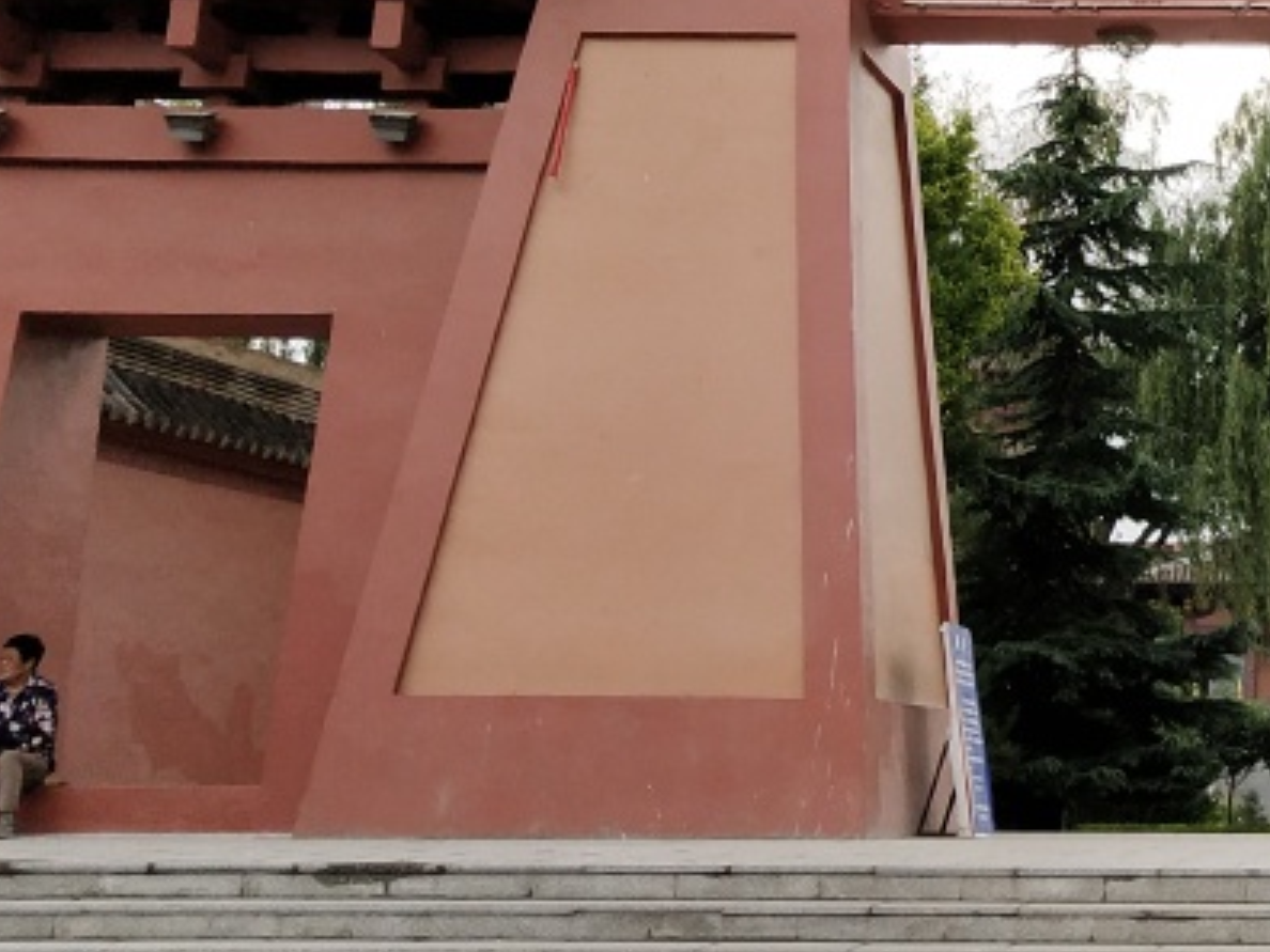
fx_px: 3339
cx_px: 1620
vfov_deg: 15.8
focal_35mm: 91
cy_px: -54
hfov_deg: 19.9
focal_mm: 3.95
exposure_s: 1/936
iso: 140
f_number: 1.8
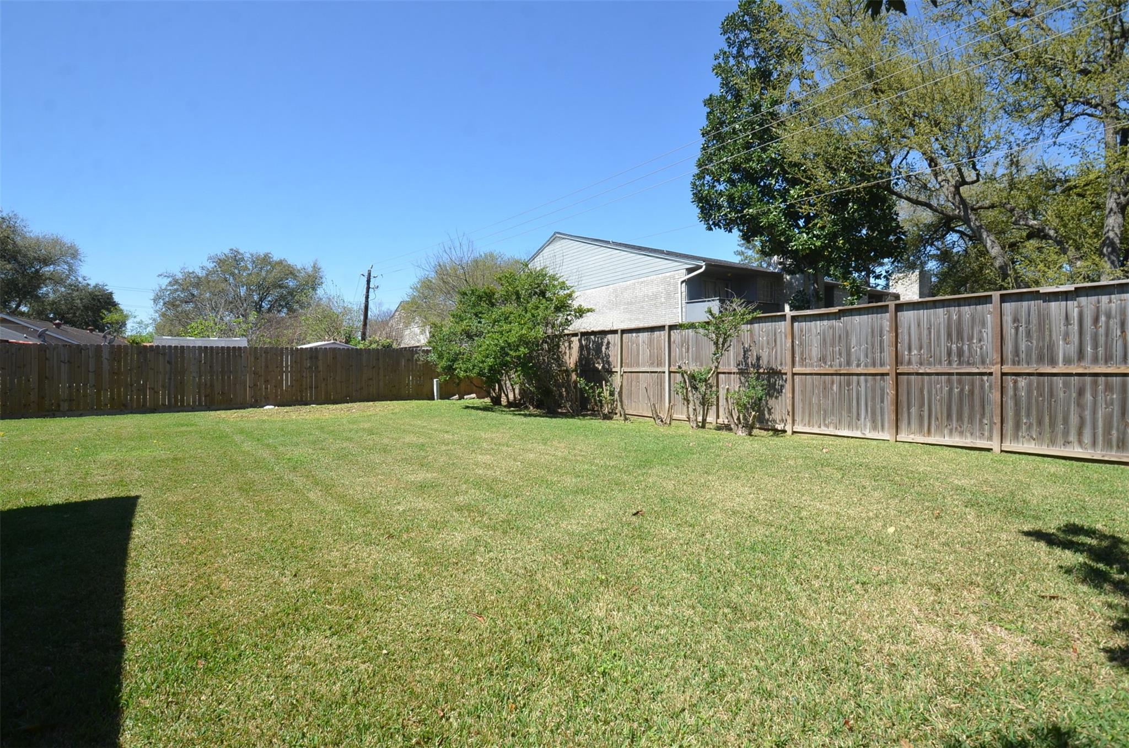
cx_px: 564
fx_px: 469
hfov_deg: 100.5
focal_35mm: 15
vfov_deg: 77.1
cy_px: 374
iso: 320
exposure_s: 1/400
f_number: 10
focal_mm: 10
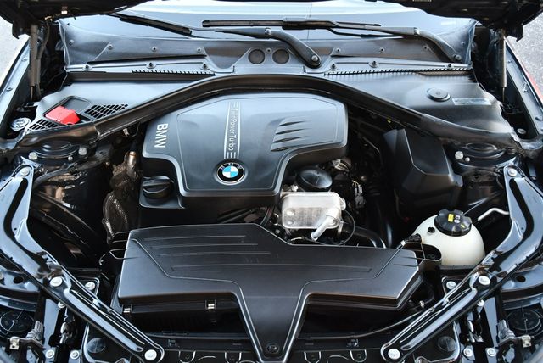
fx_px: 604
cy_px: 182
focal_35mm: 40
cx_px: 272
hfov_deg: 48.4
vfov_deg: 33.5
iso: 800
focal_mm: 20
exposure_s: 1/160
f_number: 3.8
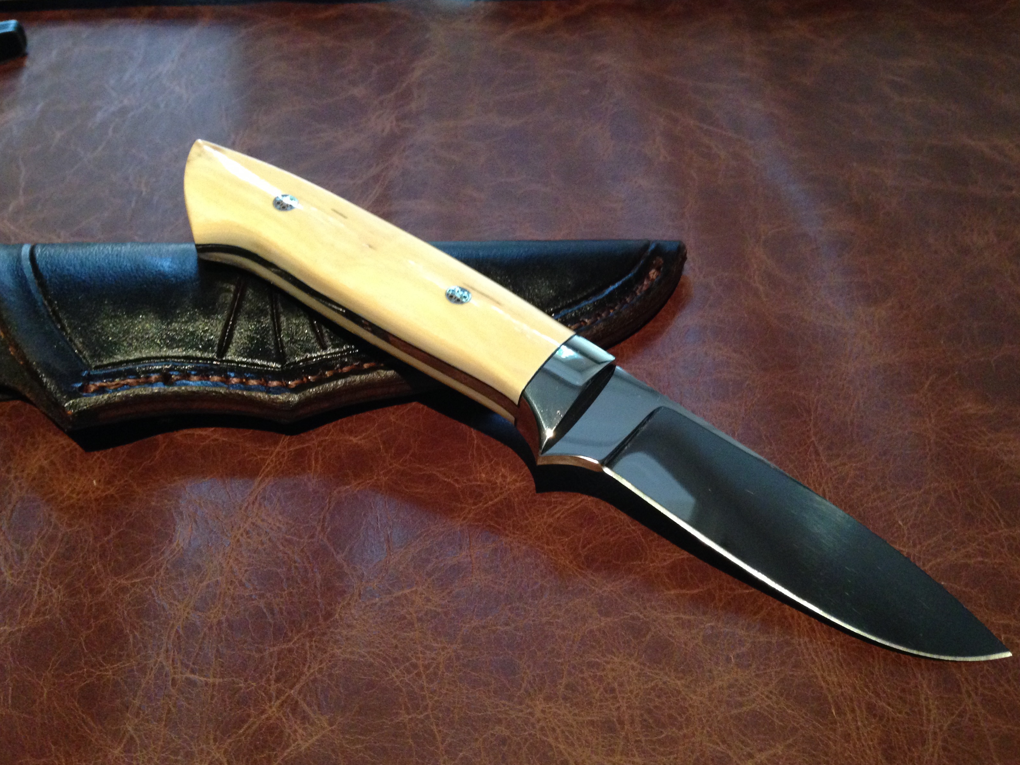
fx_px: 1002
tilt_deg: -40.8
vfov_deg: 41.8
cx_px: 517
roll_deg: +2.0
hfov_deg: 54.0
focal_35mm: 34
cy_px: 386
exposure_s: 1/20
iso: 400
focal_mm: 4.12
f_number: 2.4
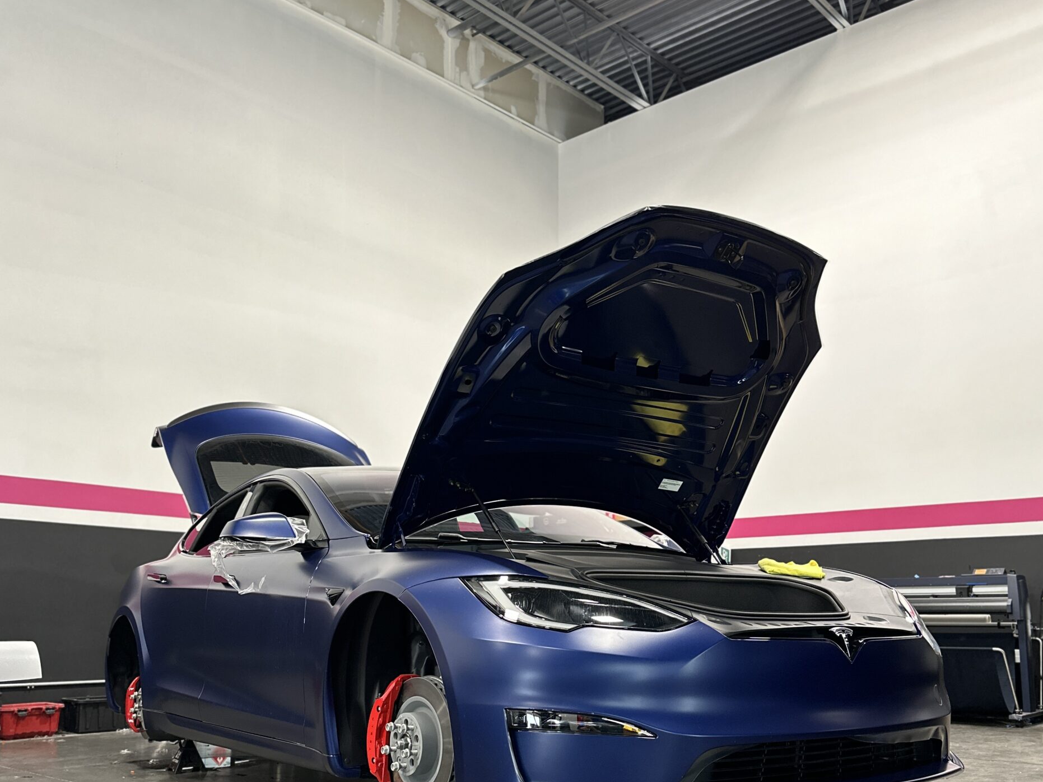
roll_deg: -0.8
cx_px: 520
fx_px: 994
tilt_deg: +8.6
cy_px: 472
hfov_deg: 55.4
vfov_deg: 42.7
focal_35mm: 33
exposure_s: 1/60
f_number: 1.78
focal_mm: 6.86
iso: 320
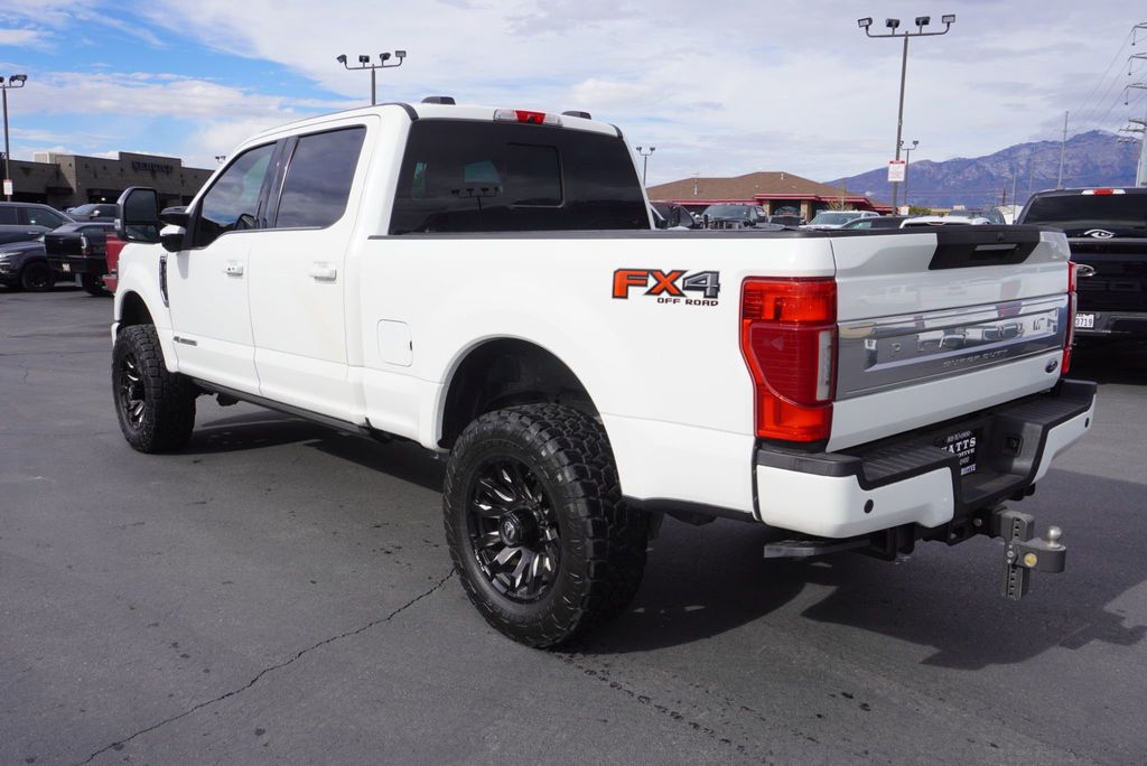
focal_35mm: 30
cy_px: 383
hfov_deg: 61.9
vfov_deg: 43.7
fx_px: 956
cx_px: 574
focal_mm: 20
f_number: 10
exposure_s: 1/160
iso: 100
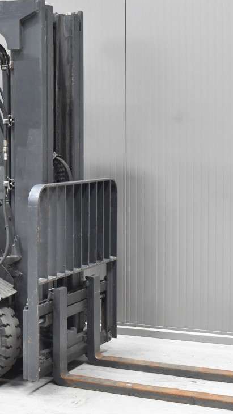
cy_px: 189
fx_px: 822
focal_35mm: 75
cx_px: -18
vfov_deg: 28.3
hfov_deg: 15.7
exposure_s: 1/20
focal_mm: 29
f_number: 6.3
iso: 2000
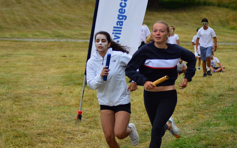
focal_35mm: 108
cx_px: 119
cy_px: 78
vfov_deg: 12.1
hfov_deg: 19.3
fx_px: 698
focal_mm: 70
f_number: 4
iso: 400
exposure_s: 1/2000
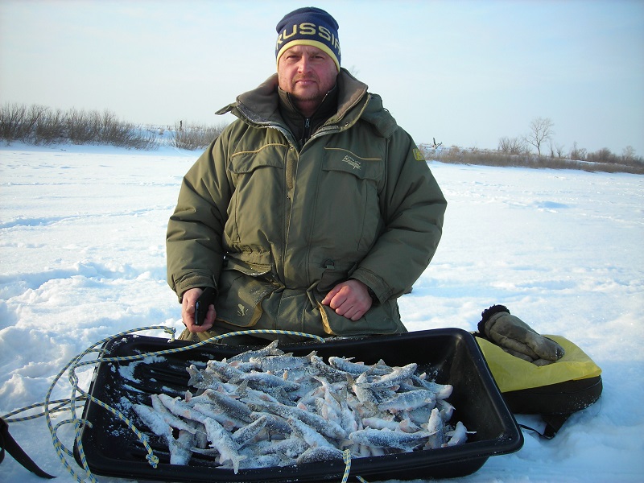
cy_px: 242
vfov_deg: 37.7
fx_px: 707
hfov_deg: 49.0
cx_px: 322
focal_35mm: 38
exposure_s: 1/227
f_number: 3.2
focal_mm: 6.3
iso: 50
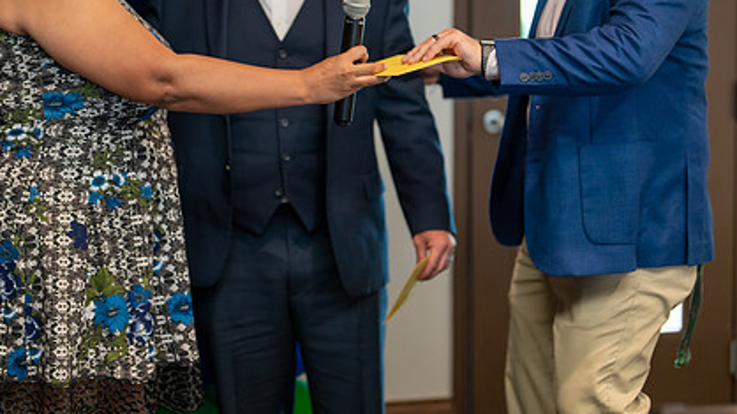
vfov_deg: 16.4
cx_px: 279
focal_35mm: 73
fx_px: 1426
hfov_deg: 28.9
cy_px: 89
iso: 320
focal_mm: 50
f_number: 1.2
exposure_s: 1/320
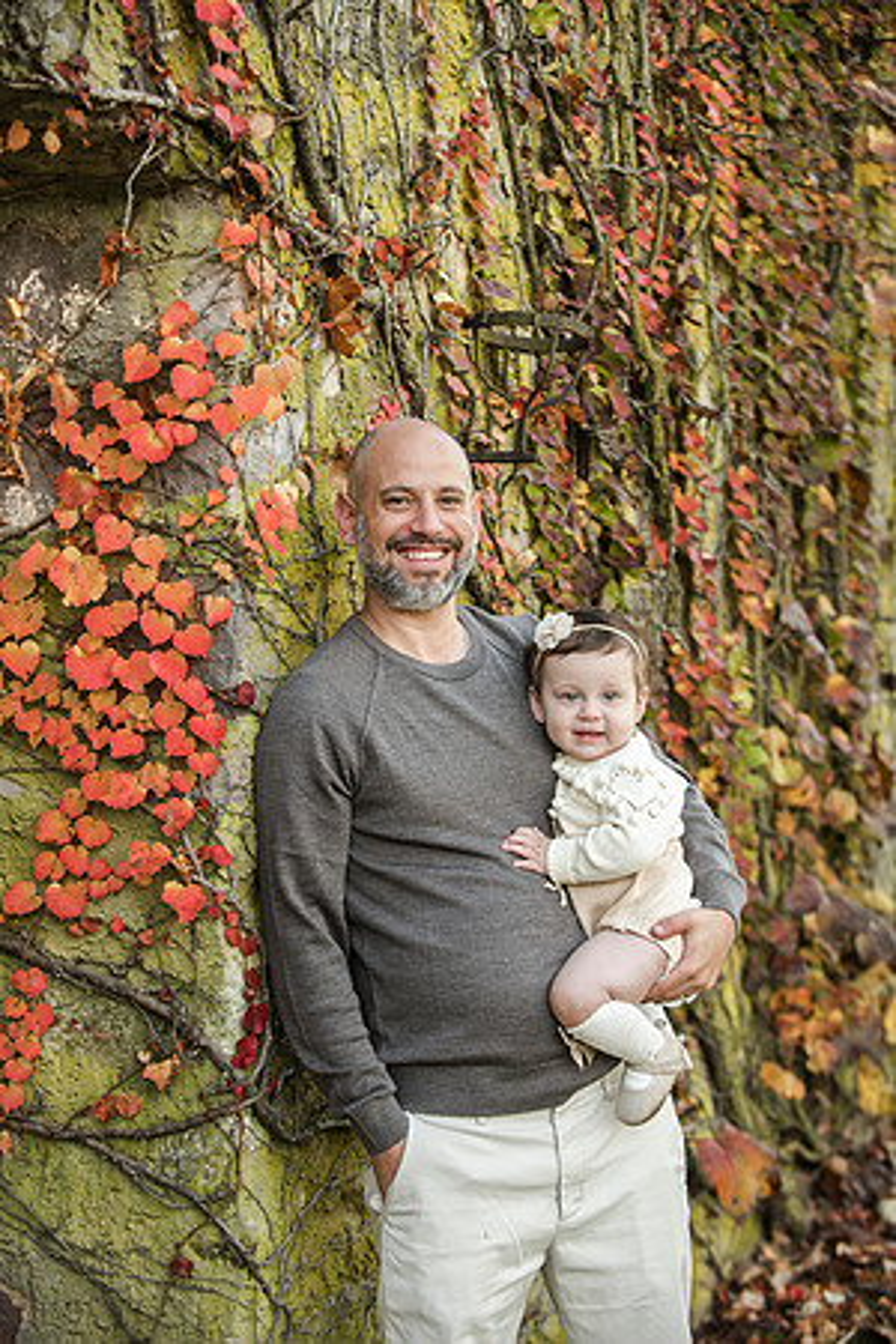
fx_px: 2912
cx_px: 448
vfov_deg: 26.0
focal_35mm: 78
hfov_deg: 17.5
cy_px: 672
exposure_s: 1/640
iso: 800
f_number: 3.5
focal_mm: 78
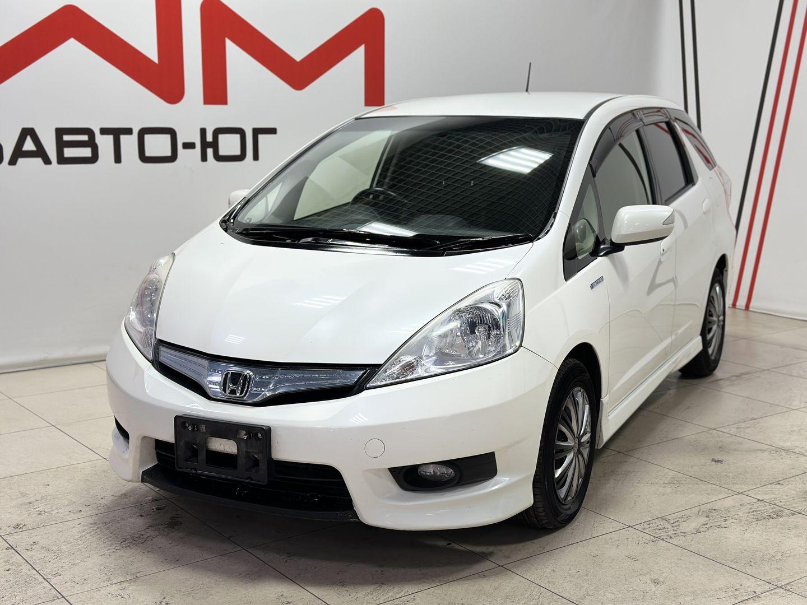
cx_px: 404
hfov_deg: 39.7
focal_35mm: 48
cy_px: 302
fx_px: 1119
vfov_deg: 30.3
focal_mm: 6.86
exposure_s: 1/120
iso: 64
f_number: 1.78
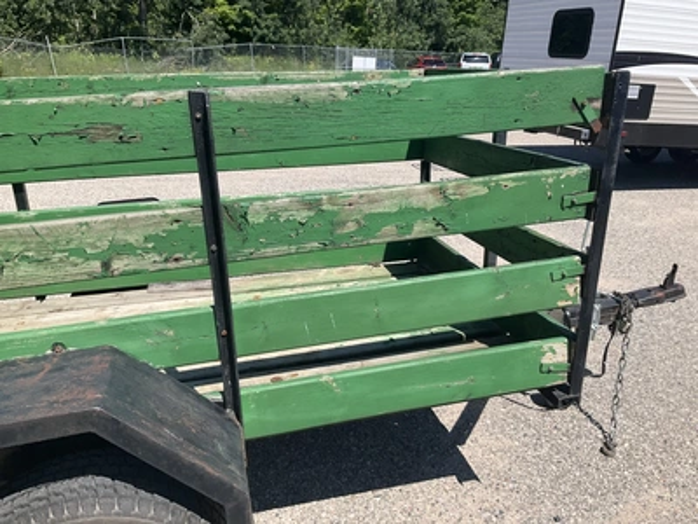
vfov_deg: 48.2
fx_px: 585
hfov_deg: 61.7
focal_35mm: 29
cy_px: 262
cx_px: 349
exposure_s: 1/1786
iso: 25
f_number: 1.8
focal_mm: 3
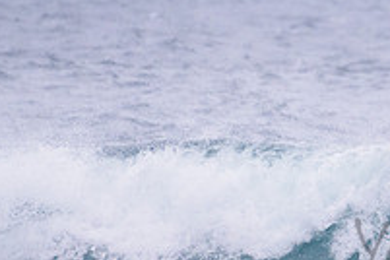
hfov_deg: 1.2
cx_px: 600
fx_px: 19195
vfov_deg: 0.8
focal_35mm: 1772
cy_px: 149
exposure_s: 1/2000
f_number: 5.6
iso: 1000
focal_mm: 500
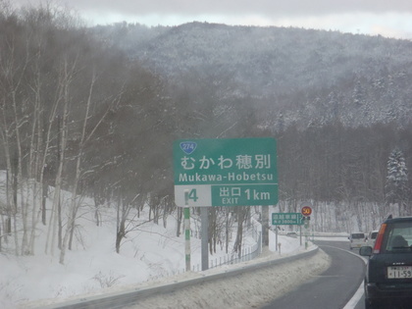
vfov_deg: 10.6
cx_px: 206
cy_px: 154
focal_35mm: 140
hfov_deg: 14.1
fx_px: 1666
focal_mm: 25
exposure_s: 1/250
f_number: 5.9
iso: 400
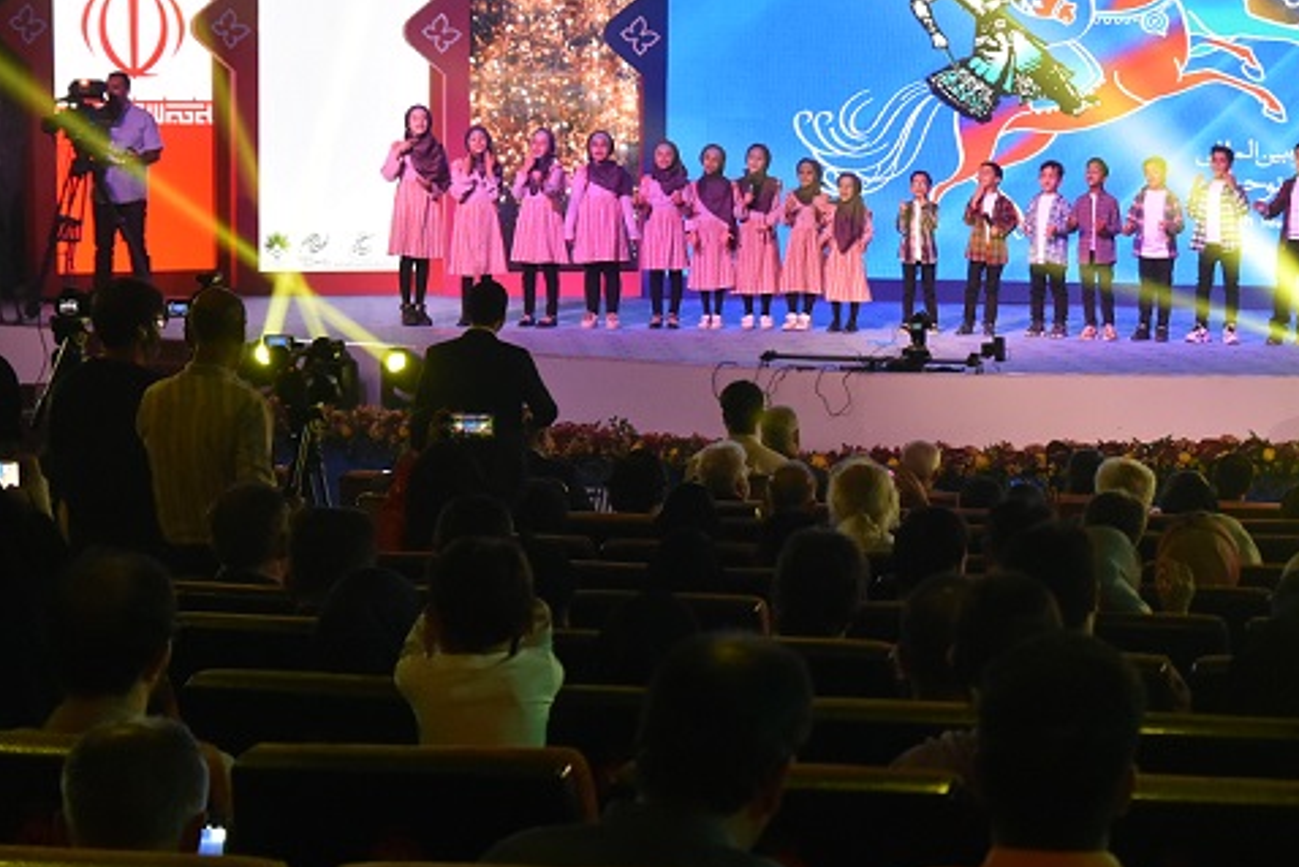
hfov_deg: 22.4
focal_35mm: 89
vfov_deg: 15.4
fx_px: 3212
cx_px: 1109
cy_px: 393
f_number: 4
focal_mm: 50
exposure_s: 1/200
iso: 4000
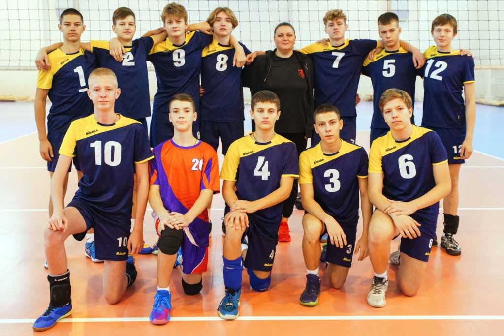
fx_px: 490
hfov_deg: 54.4
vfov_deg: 37.9
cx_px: 252
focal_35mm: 35
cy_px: 168
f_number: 4.5
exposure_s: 1/200
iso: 6400
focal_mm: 35
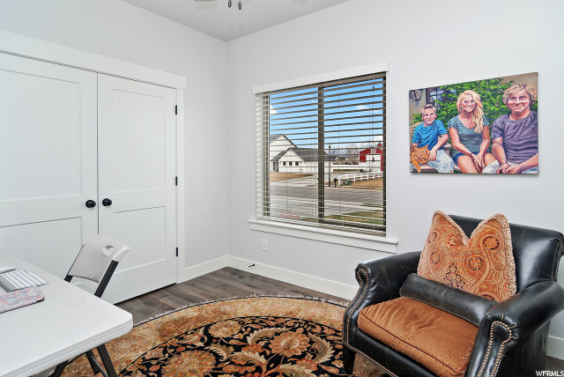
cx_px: 282
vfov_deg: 67.5
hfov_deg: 89.9
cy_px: 188
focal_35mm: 18
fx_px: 282
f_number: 5
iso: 200
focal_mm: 12
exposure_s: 1/60
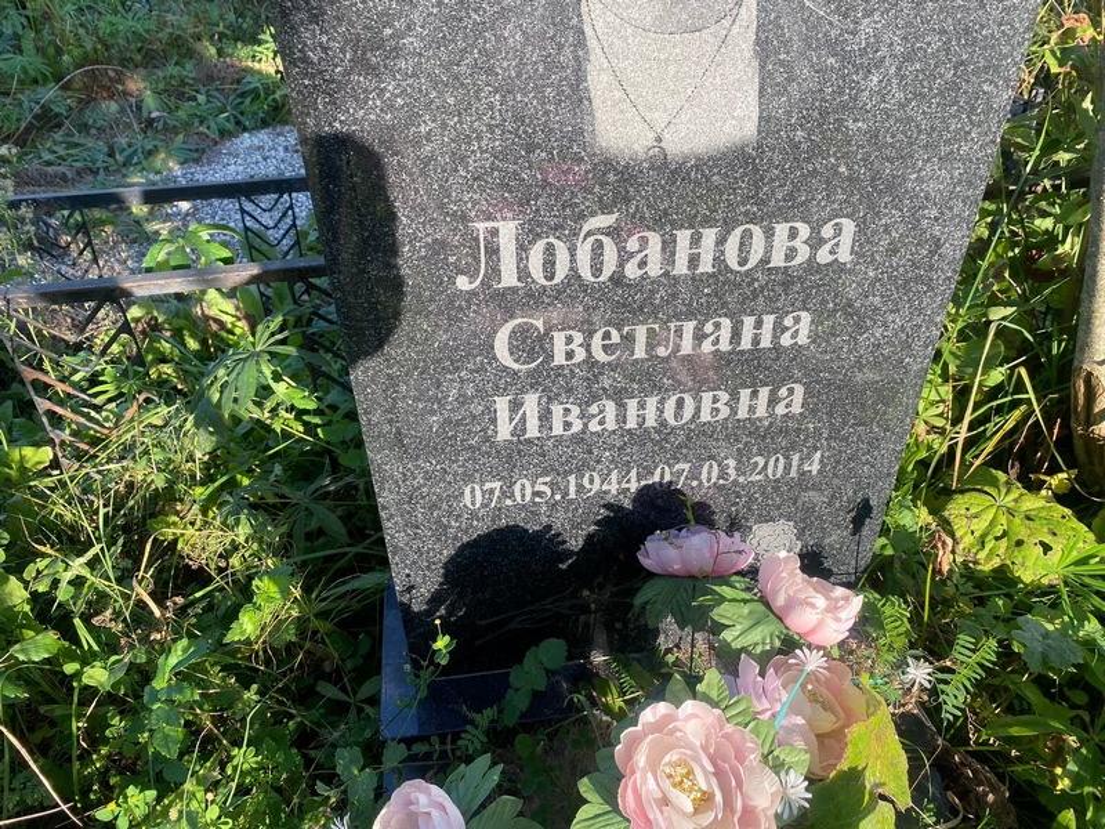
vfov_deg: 53.1
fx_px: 830
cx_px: 552
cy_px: 414
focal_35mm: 26
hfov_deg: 67.3
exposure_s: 1/527
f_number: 1.8
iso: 32
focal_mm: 4.25
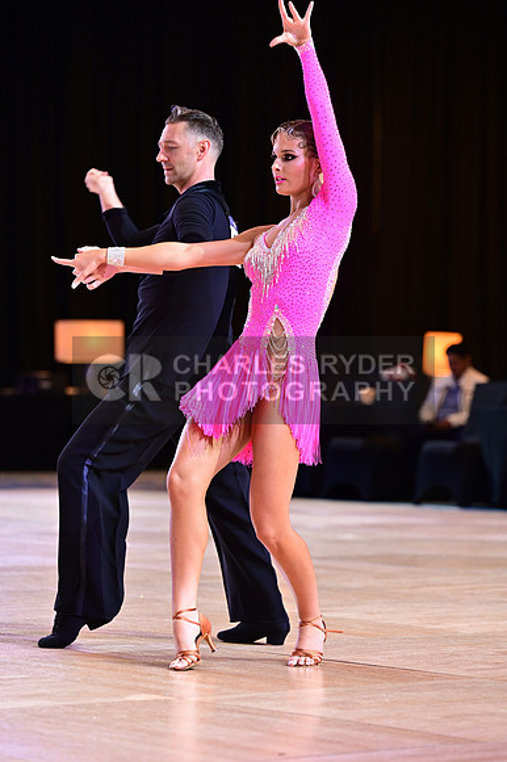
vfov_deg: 14.7
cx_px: 254
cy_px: 381
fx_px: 2961
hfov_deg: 9.8
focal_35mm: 140
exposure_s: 1/250
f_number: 3.5
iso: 1600
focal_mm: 140
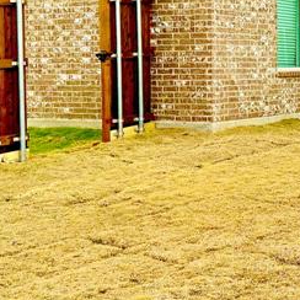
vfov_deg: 19.4
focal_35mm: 89
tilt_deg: -2.4
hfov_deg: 18.0
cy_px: 87
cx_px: 411
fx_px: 873
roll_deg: -0.2
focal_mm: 6.86
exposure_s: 1/567
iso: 80
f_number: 1.78
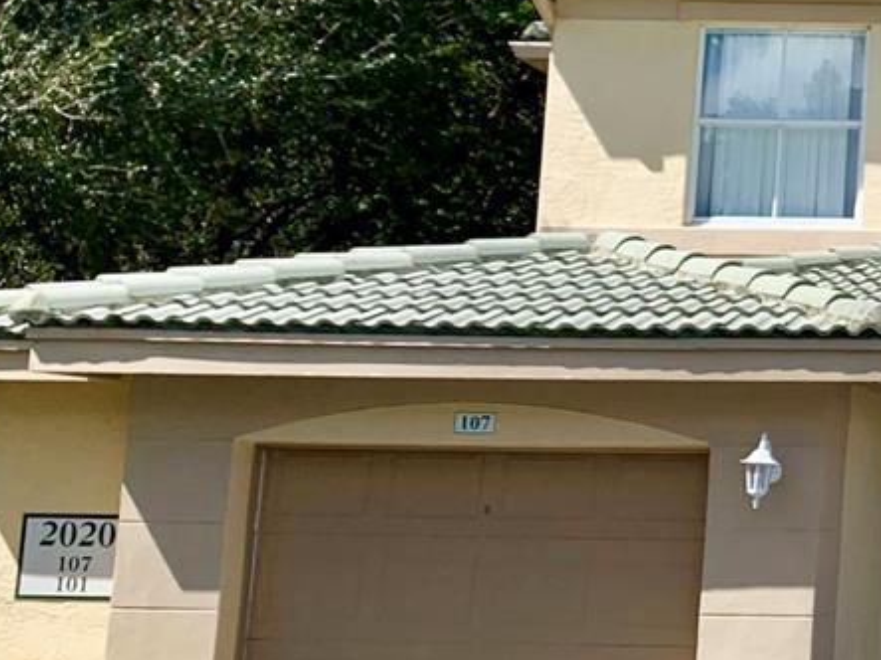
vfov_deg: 15.6
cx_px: 1313
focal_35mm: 94
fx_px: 2392
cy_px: 145
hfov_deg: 18.5
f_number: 1.8
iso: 25
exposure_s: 1/2481
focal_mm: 4.25
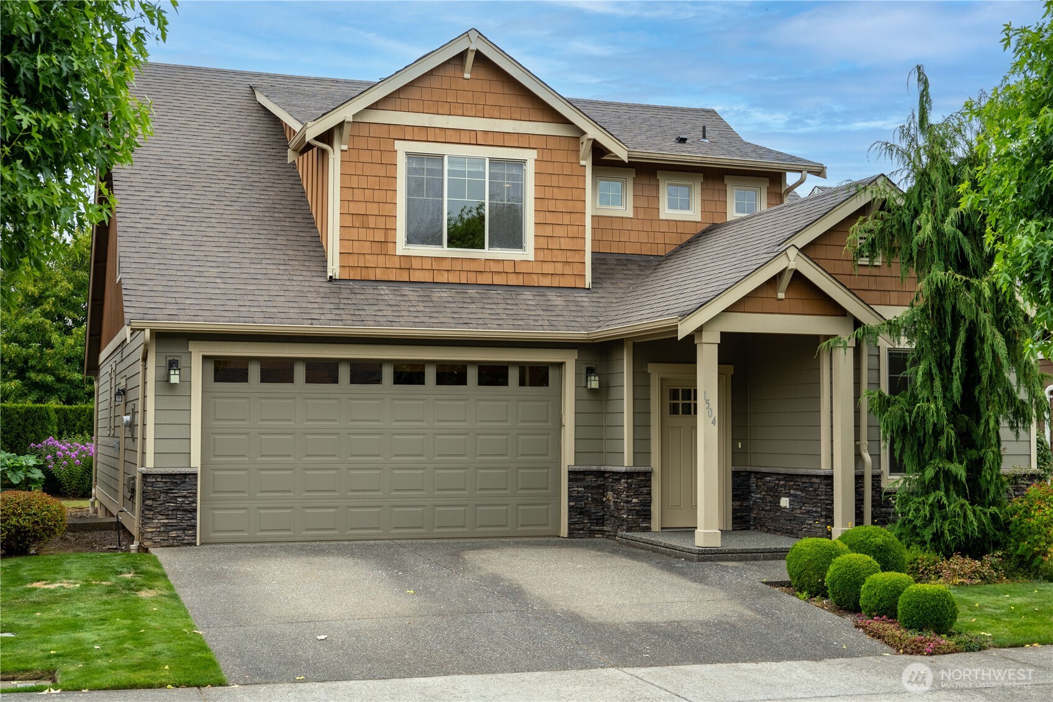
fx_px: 1462
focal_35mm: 50
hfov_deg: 39.6
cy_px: 351
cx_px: 526
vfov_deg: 27.0
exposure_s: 1/3200
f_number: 5.6
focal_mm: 50
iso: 250
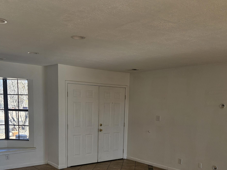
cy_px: 142
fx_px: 256
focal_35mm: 39
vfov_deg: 35.3
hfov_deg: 47.8
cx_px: 107
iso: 25
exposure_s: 1/138
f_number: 1.8
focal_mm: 5.4
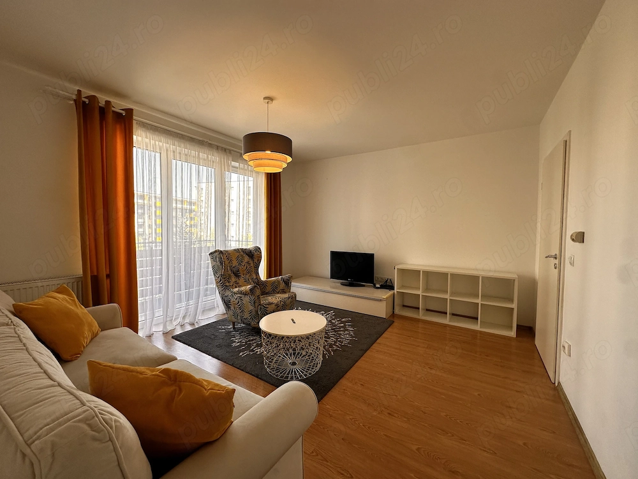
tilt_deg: -2.3
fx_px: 258
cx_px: 319
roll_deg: -0.6
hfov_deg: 102.1
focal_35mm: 14
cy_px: 240
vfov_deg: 85.7
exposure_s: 1/99
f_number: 2.2
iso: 64
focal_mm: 2.22
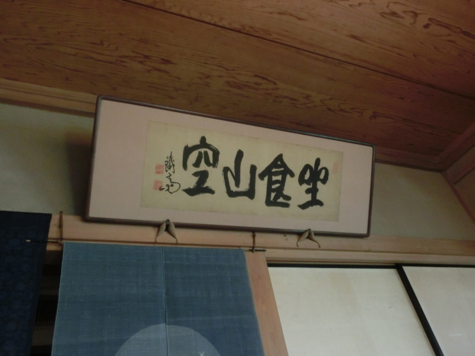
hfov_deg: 63.4
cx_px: 238
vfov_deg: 49.7
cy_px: 178
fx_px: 384
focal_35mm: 28
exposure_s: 1/25
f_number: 3.3
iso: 800
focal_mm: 4.87
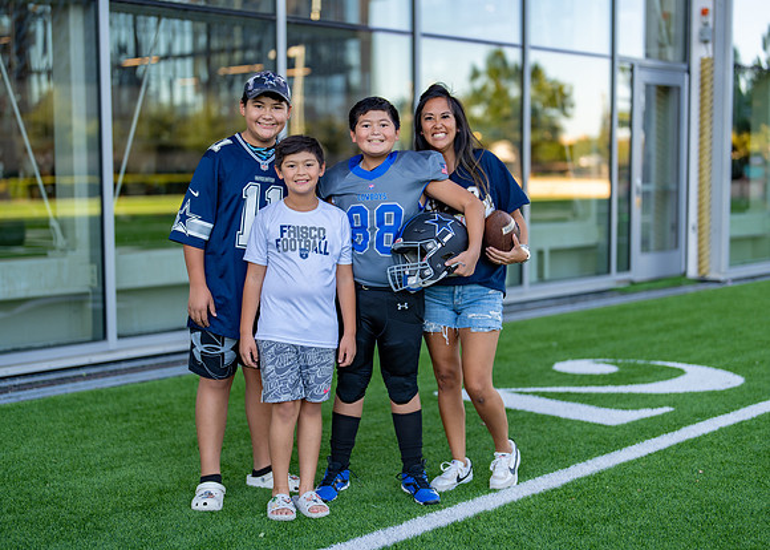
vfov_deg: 25.9
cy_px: 275
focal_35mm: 55
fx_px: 1195
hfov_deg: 35.7
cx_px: 385
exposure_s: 1/640
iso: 100
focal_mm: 50
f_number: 1.2
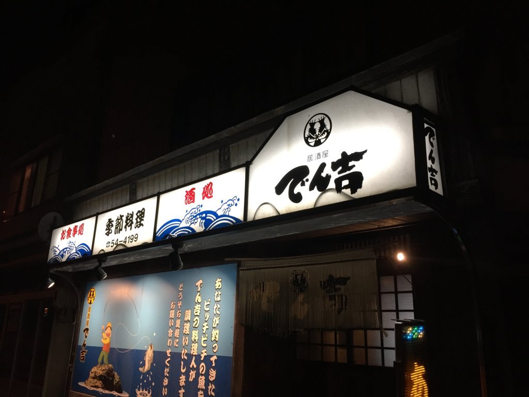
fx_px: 443
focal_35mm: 29
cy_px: 198
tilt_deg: +15.7
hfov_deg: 61.7
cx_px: 264
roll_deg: -1.6
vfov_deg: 48.2
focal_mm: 4.15
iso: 50
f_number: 2.2
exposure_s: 1/30
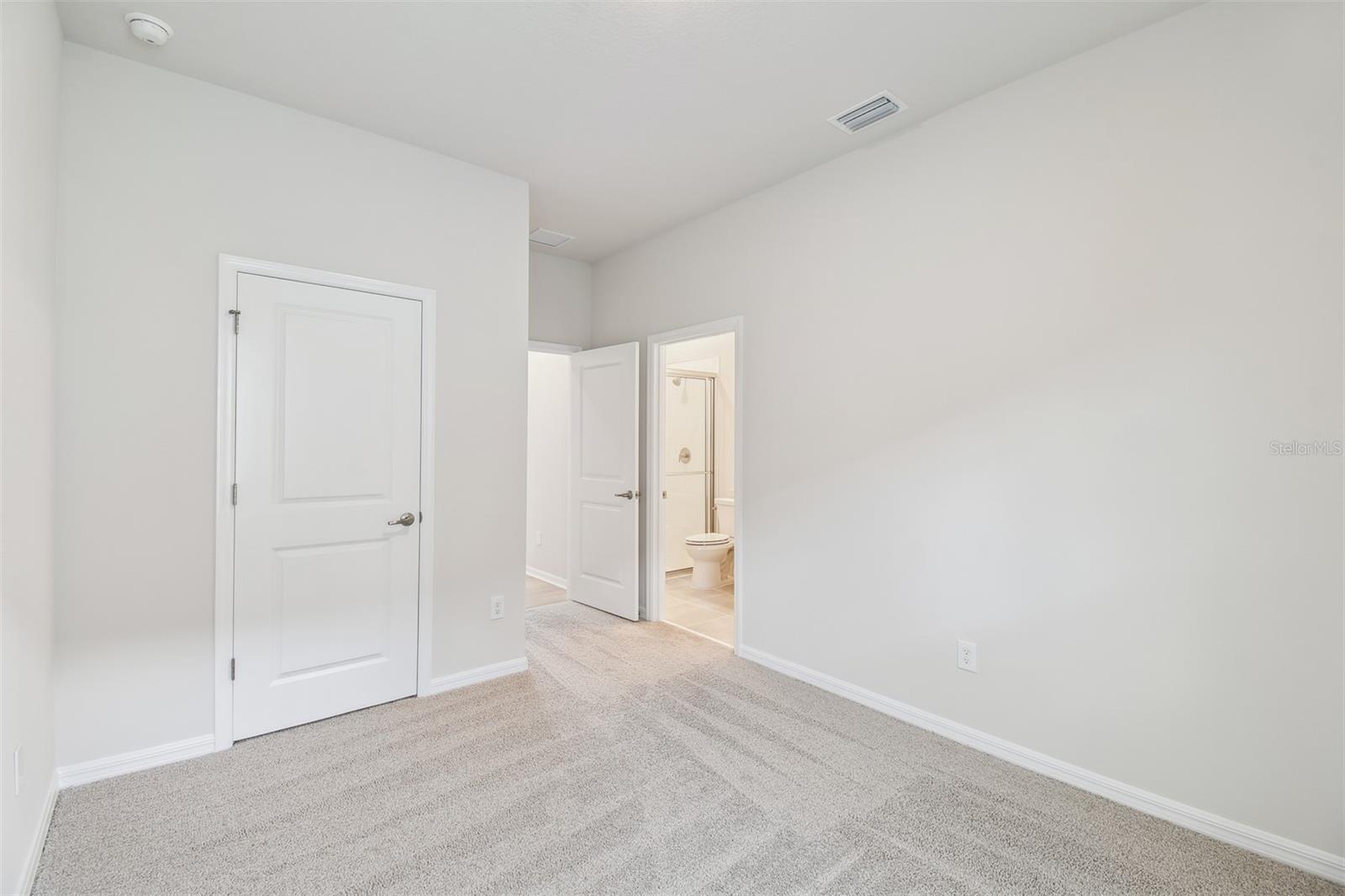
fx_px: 560
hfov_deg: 100.4
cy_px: 448
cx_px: 672
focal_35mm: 15
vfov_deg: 77.3
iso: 100
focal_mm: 10
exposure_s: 1/8
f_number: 7.1
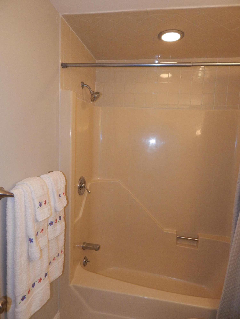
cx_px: 120
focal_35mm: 23
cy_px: 160
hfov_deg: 58.9
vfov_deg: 73.9
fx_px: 213
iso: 200
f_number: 3
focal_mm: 4
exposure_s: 1/30
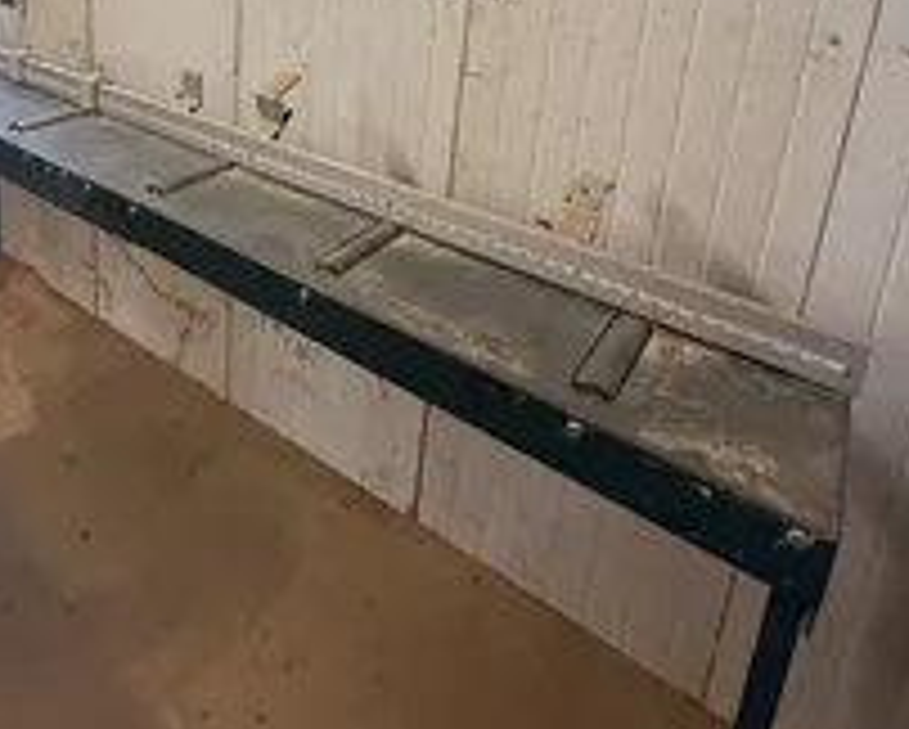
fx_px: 727
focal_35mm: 27
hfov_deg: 62.4
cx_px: 302
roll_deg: -2.4
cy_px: 81
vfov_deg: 48.1
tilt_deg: -13.8
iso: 320
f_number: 2.2
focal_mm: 2.22
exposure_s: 1/99
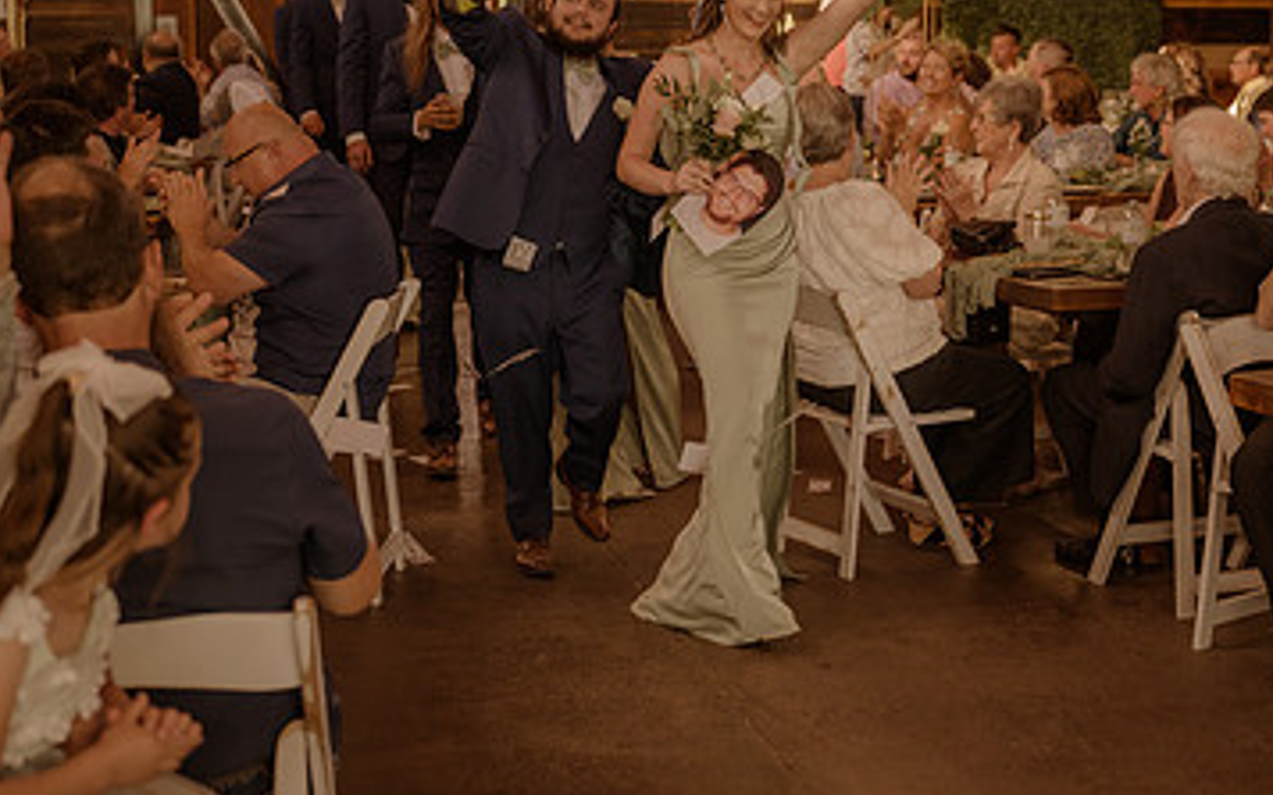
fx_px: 2185
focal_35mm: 63
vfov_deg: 20.6
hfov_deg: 32.4
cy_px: 319
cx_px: 724
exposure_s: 1/320
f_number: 2.8
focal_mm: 38
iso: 1000
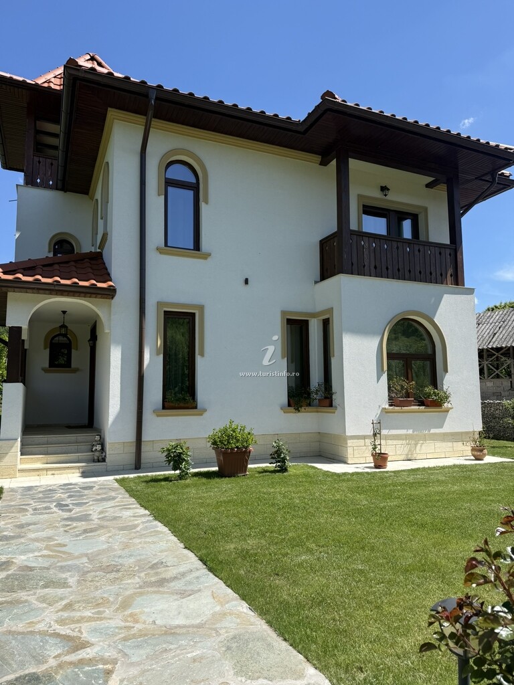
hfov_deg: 56.8
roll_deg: +0.5
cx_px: 257
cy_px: 342
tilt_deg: +6.5
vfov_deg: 71.6
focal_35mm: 24
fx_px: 475
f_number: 1.78
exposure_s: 1/4405
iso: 80
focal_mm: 6.76
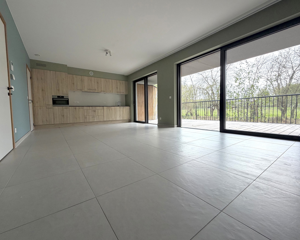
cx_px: 142
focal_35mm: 15
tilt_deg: -3.2
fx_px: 133
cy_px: 118
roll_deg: +1.4
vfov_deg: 84.0
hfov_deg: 96.7
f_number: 2.2
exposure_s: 1/121
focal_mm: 2.22
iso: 100
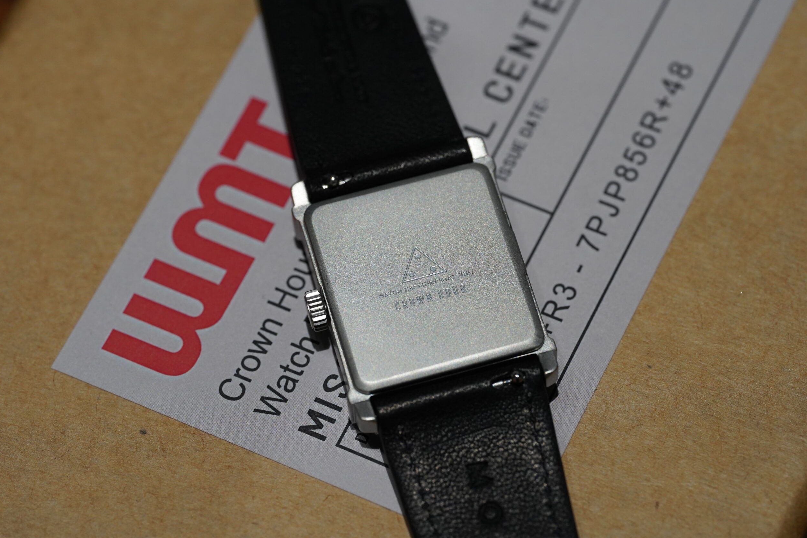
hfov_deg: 19.1
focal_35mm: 107
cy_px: 273
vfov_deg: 12.8
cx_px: 409
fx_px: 2399
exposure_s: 1/125
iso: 2000
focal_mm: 105
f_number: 6.3
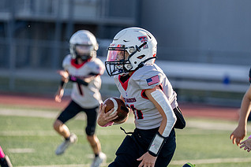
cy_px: 99
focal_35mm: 456
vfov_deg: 3.0
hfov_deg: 4.5
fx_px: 3179
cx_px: 157
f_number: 2.8
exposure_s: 1/2500
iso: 250
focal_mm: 200
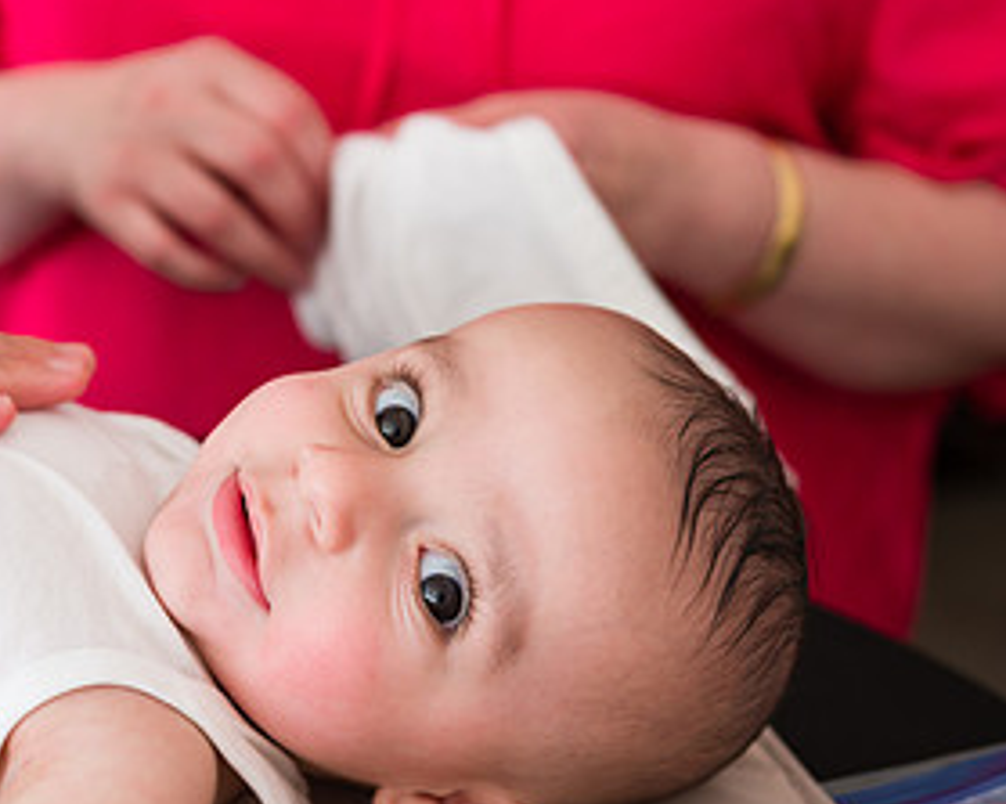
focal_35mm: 82
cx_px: 234
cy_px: 562
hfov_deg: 23.0
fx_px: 2441
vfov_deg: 18.6
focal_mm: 42
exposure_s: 1/250
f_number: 3.2
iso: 320
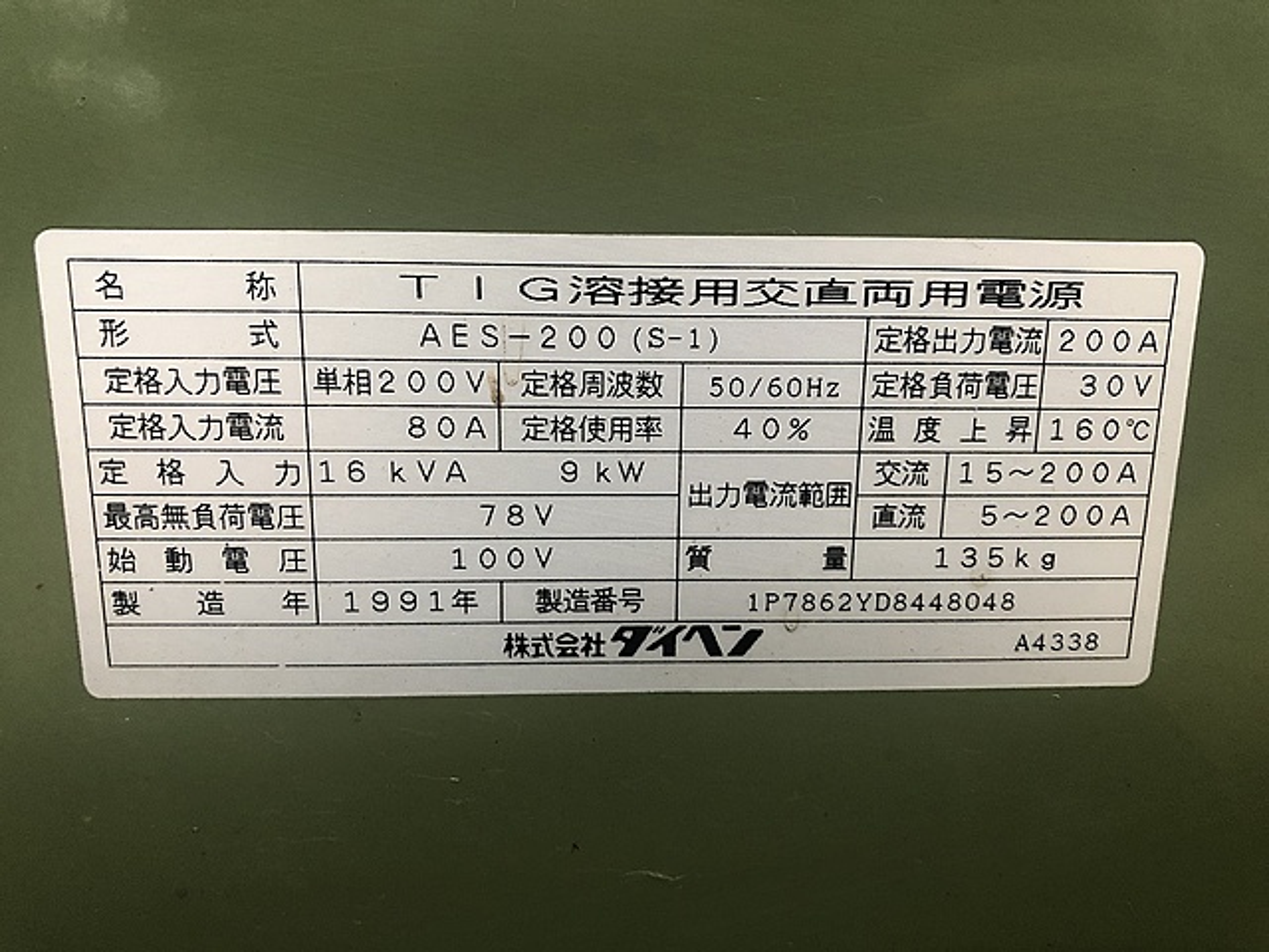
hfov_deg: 63.4
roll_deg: -0.7
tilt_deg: -15.1
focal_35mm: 28
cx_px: 634
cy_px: 476
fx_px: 1026
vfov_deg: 49.7
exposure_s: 1/15
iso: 64
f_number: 1.8
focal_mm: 3.99
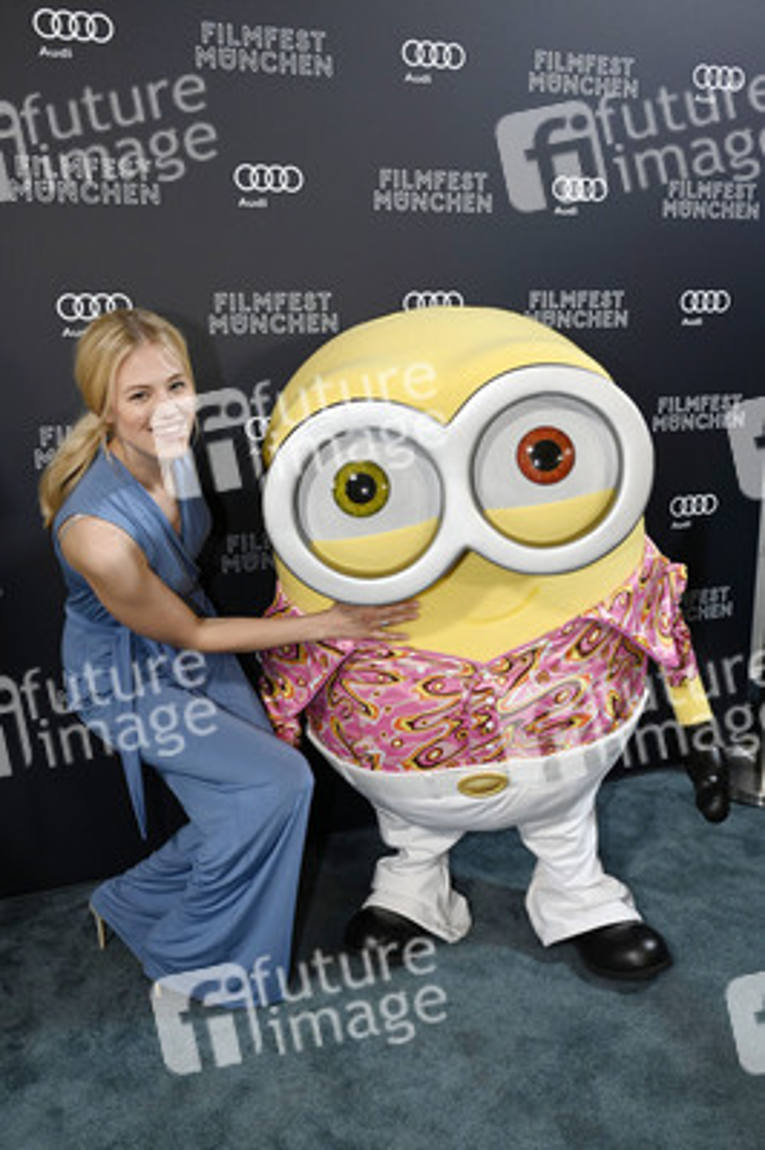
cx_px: 382
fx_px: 1086
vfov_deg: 55.8
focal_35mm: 34
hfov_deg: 38.8
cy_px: 575
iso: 1600
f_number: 6.3
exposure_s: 1/160
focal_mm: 34
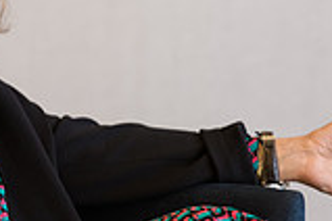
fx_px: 6741
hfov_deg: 2.8
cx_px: 23
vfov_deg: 1.9
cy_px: -5
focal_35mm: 731
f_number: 3.2
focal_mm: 200
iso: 800
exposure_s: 1/200
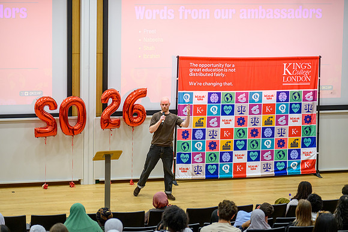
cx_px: 174
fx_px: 973
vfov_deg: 13.6
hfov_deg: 20.3
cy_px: 116
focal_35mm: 101
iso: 2200
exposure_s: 1/400
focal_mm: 100
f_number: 2.7
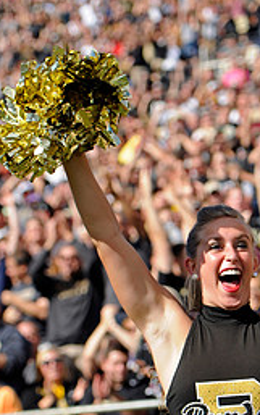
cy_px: 357
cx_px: 195
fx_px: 1517
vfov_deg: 15.4
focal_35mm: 134
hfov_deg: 9.8
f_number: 3.2
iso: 320
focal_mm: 75
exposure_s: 1/4000
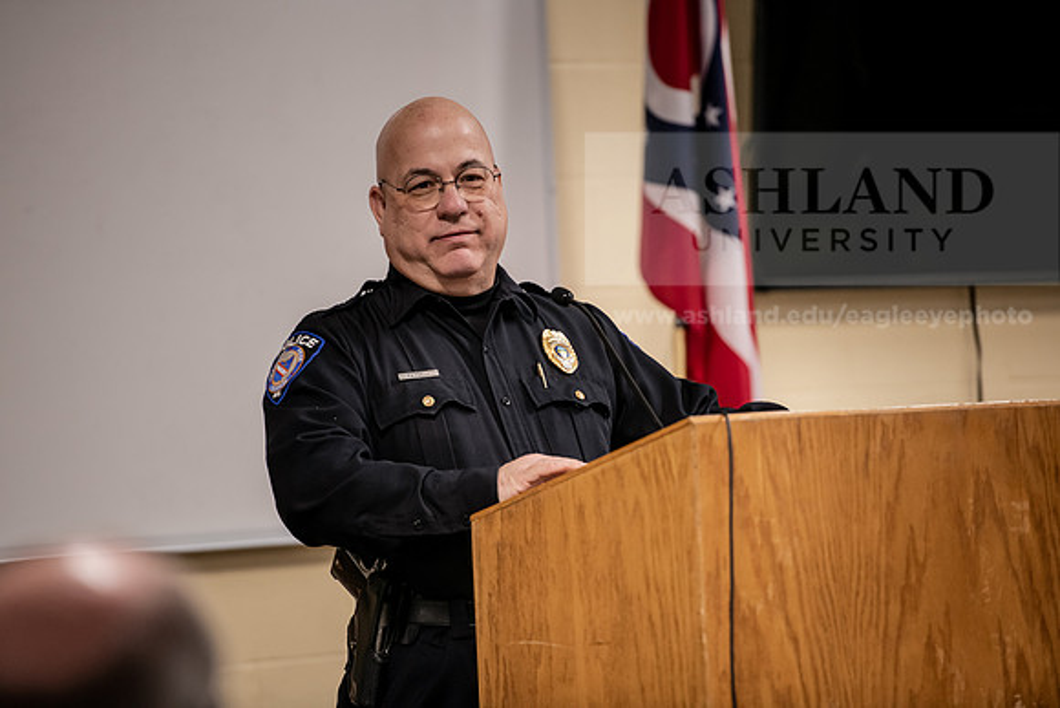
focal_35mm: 200
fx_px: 5890
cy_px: 354
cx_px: 530
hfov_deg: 10.3
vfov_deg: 6.9
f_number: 3.2
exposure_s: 1/200
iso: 1600
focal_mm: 200
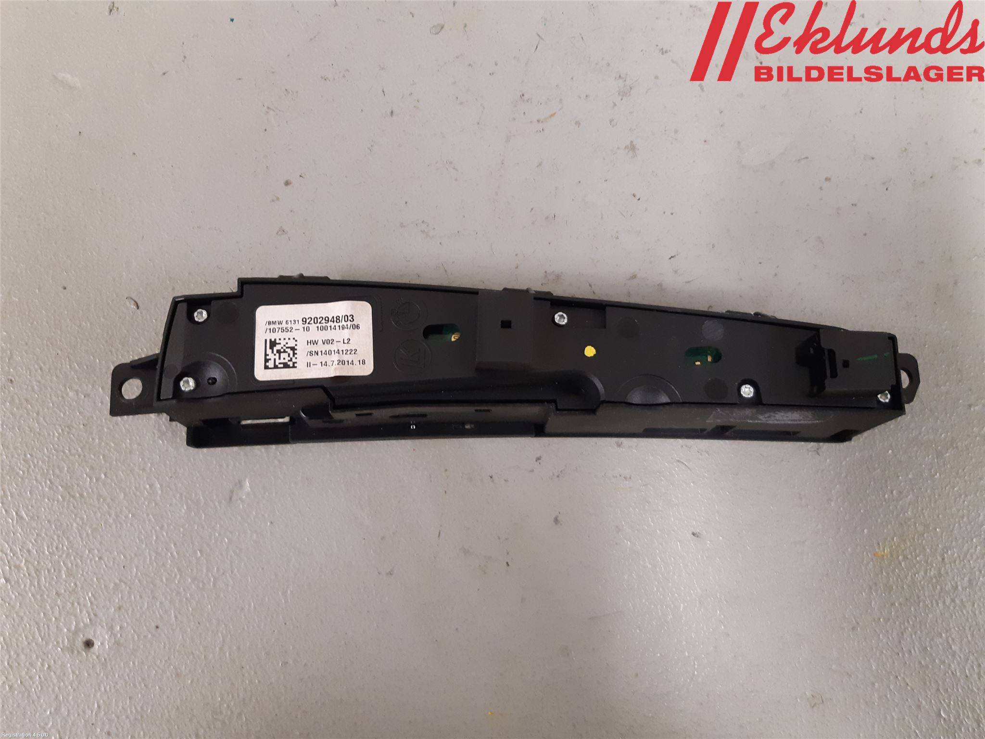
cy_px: 370
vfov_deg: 53.1
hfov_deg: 67.3
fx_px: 740
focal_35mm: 26
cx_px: 492
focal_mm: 3.93
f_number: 1.7
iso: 250
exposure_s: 1/50
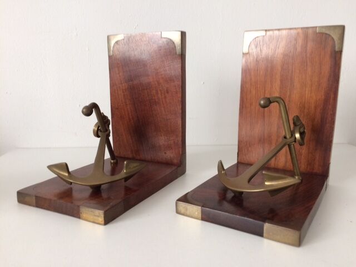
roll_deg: -1.4
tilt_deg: -12.2
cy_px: 134
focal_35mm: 29
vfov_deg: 48.2
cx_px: 178
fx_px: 298
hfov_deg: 61.7
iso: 125
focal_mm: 4.15
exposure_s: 1/33
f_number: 2.2
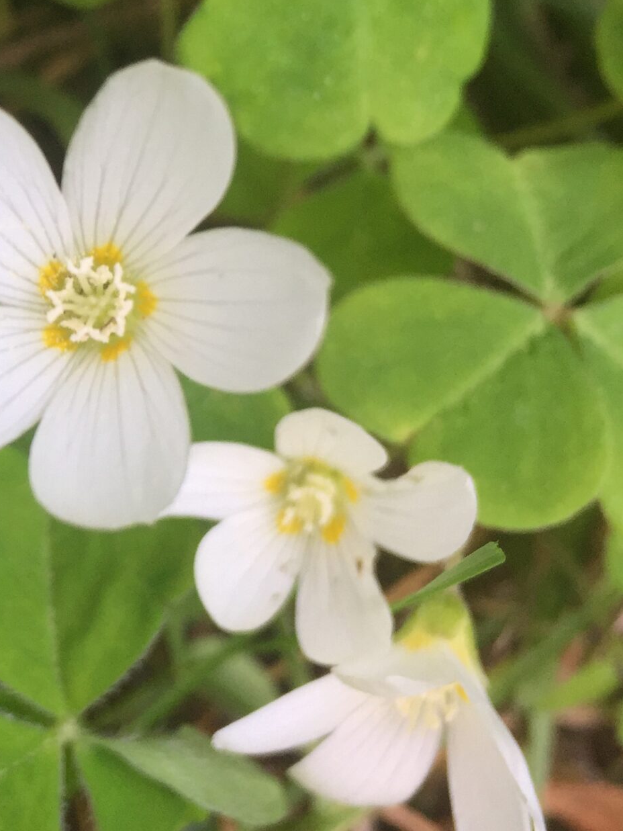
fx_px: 1440
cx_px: -19
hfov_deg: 23.3
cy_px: 326
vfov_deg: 32.1
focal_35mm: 60
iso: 50
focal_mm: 4.15
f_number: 2.2
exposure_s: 1/120
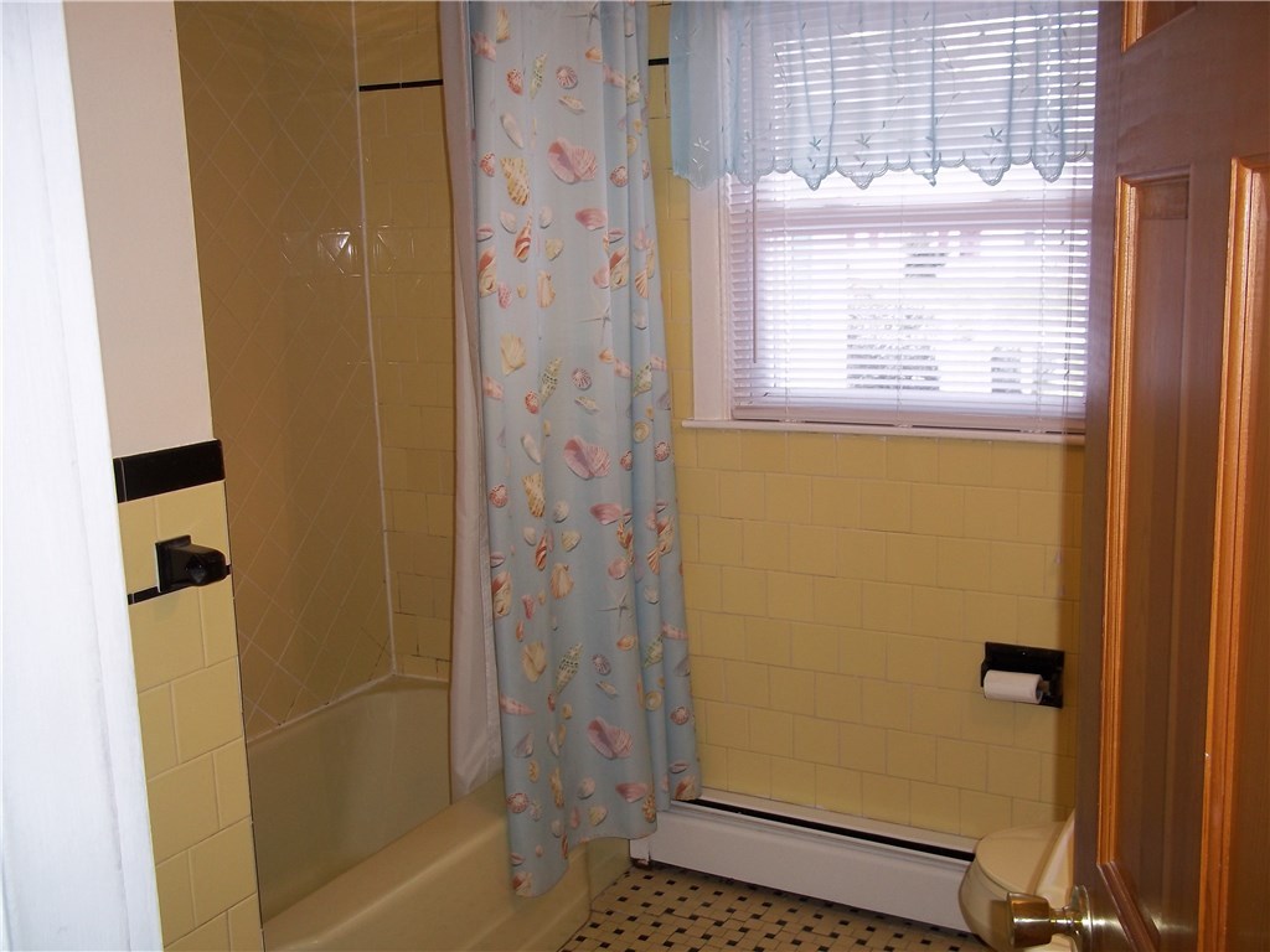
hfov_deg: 51.4
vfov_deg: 39.7
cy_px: 476
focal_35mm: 36
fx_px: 1321
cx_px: 635
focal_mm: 6.5
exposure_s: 1/30
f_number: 3.1
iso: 80
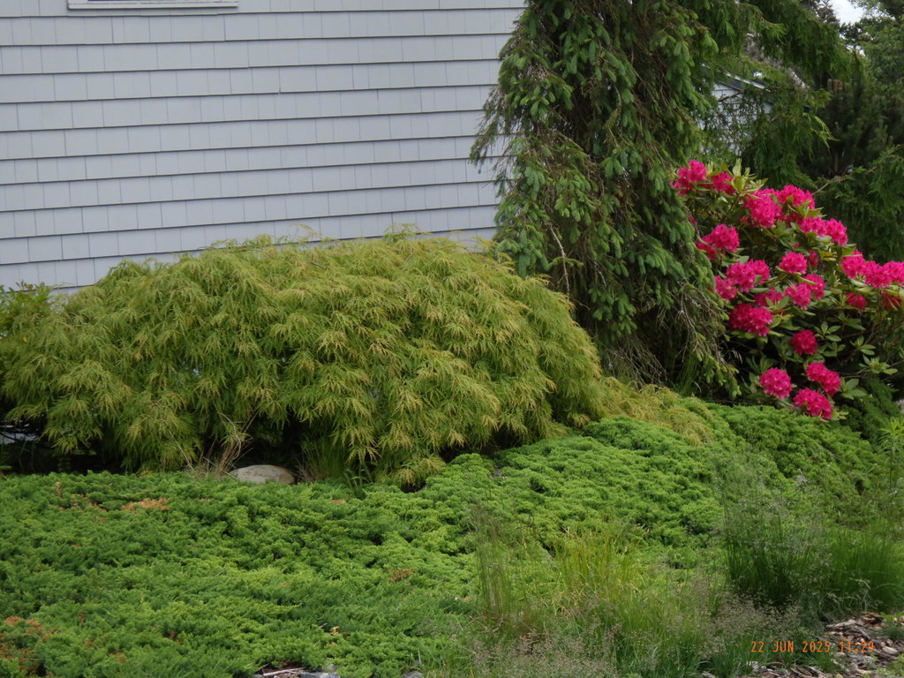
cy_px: 339
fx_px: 2455
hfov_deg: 20.9
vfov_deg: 15.7
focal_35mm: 94
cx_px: 452
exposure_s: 1/320
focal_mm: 16.7
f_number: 5
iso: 125
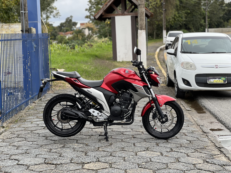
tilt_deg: -5.0
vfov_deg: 19.1
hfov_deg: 25.3
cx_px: 116
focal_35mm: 77
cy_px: 86
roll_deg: +3.2
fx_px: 514
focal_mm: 9
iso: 25
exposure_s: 1/121
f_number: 2.8
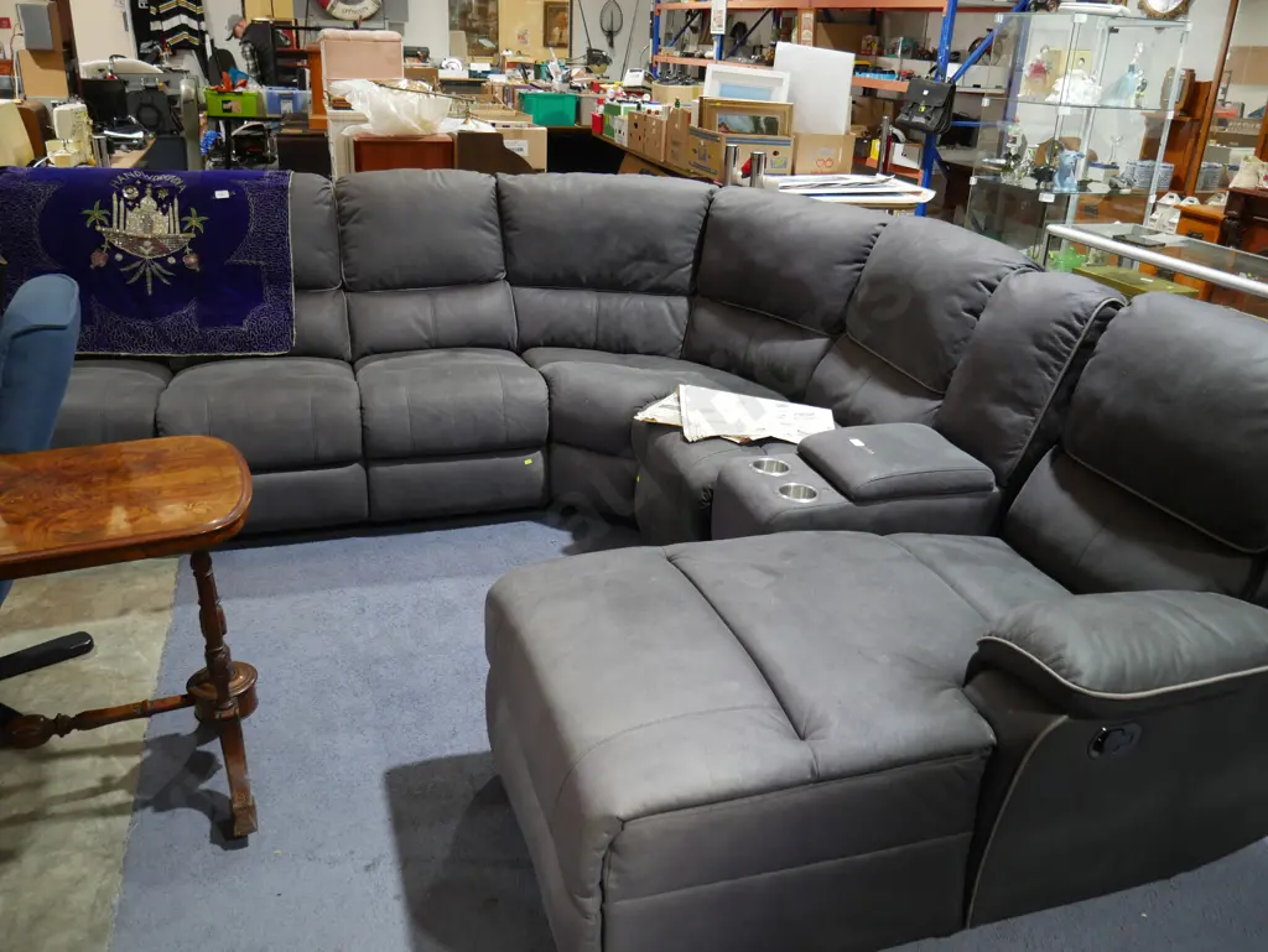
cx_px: 634
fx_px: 1026
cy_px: 476
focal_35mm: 28
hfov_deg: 63.4
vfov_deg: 49.8
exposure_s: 1/60
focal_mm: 14
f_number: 3.5
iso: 500
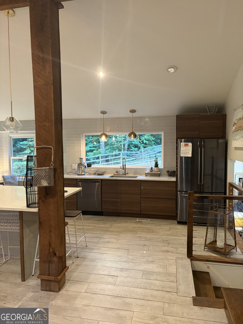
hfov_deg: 53.1
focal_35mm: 26
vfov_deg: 67.3
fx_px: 243
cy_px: 162
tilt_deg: -3.1
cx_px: 122
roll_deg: -0.3
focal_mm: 5.96
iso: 250
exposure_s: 1/60
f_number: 1.6
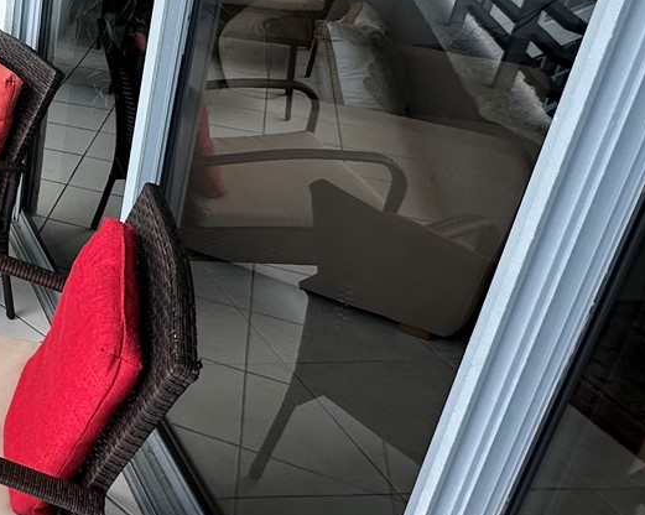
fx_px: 801
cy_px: 118
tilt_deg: -22.6
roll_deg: +1.2
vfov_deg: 34.7
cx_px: -192
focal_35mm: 42
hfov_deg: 32.8
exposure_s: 1/385
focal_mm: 2.22
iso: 40
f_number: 2.2
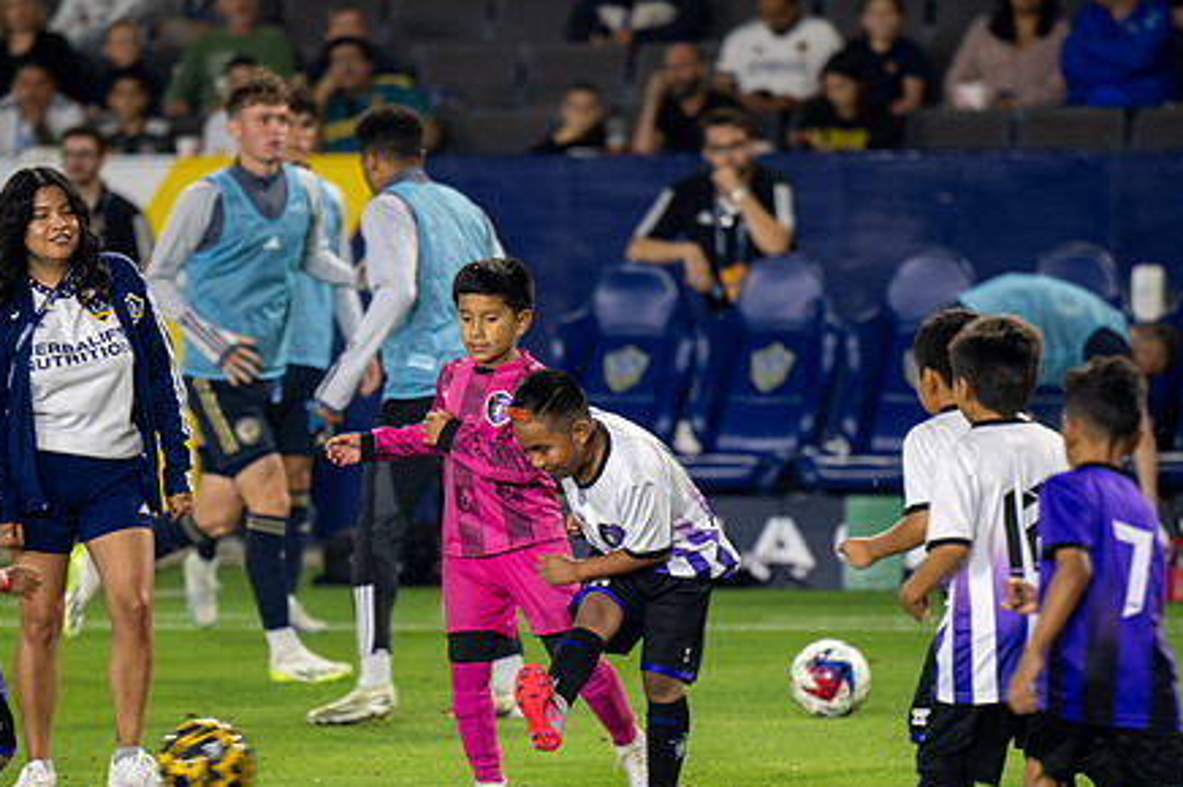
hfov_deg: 4.7
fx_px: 14448
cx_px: 515
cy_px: 545
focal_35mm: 440
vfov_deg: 3.1
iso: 360
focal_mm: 200
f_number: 2.8
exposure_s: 1/200
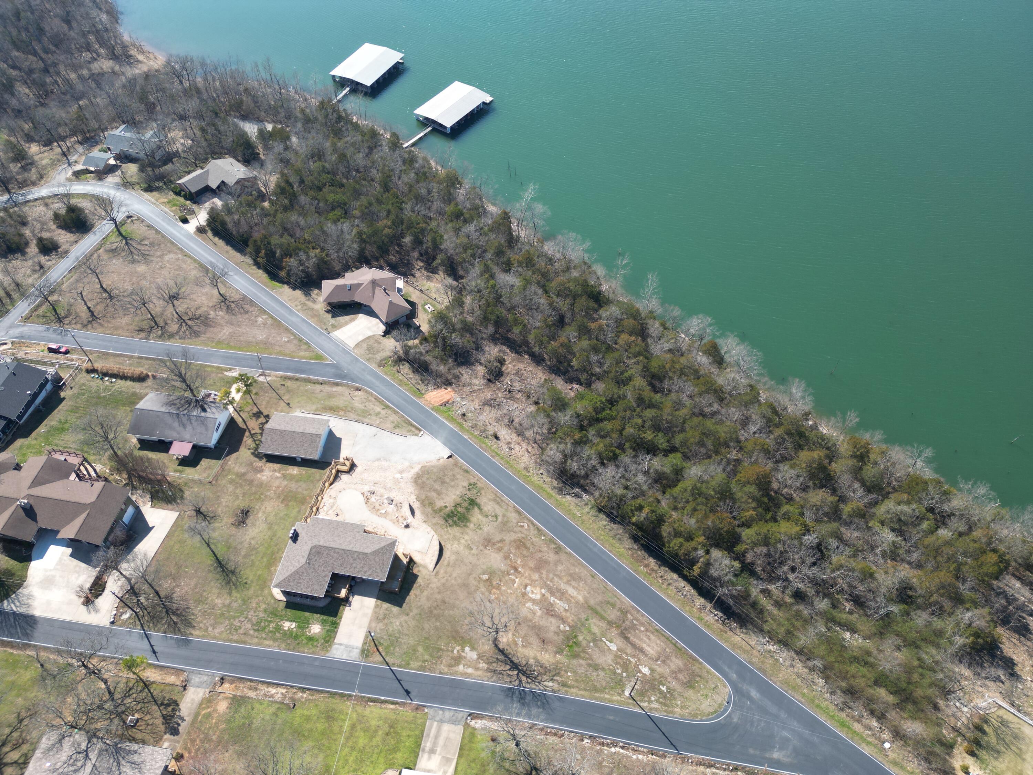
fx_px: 716
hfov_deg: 71.6
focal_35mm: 24
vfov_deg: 56.8
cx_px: 516
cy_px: 388
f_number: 1.7
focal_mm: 6.72
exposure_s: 1/1000
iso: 100
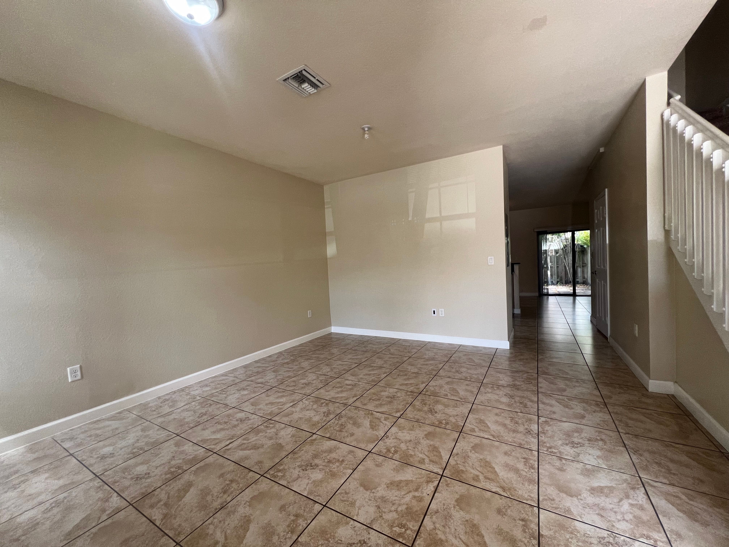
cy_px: 274
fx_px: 274
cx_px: 364
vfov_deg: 89.9
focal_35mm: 13
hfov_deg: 106.2
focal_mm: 1.57
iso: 100
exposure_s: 1/99
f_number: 1.8
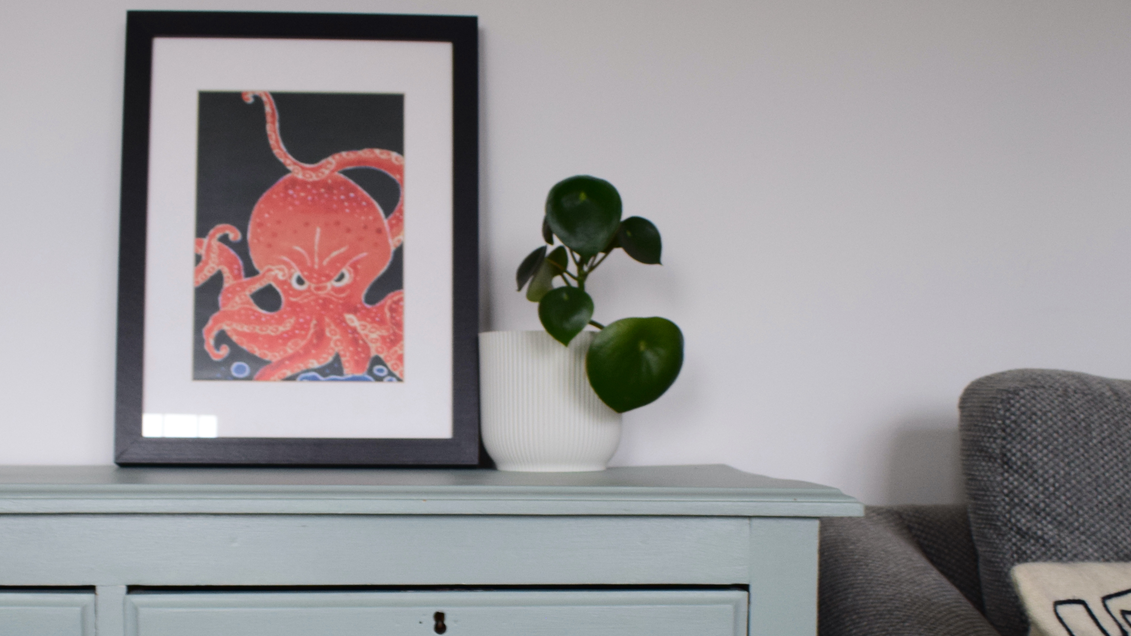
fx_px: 1499
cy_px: 512
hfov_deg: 41.3
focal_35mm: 50
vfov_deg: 23.6
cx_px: 496
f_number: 6.3
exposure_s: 1/15
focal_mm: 20
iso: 1000
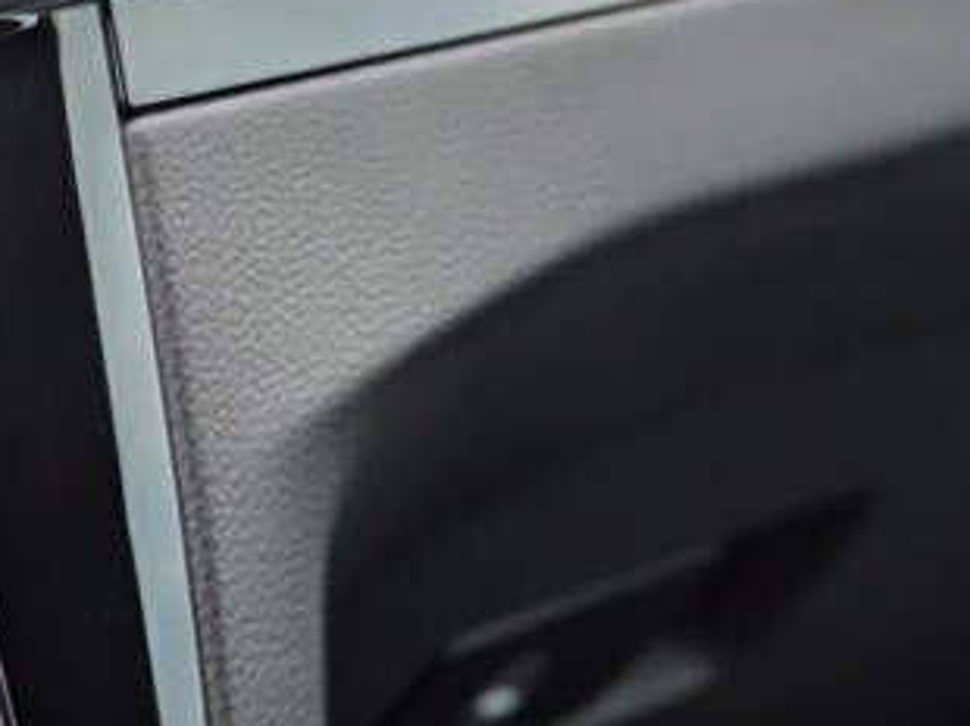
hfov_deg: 14.5
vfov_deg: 11.9
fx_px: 3472
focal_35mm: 124
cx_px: -616
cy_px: 585
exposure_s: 1/191
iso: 30
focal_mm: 4.53
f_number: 1.7
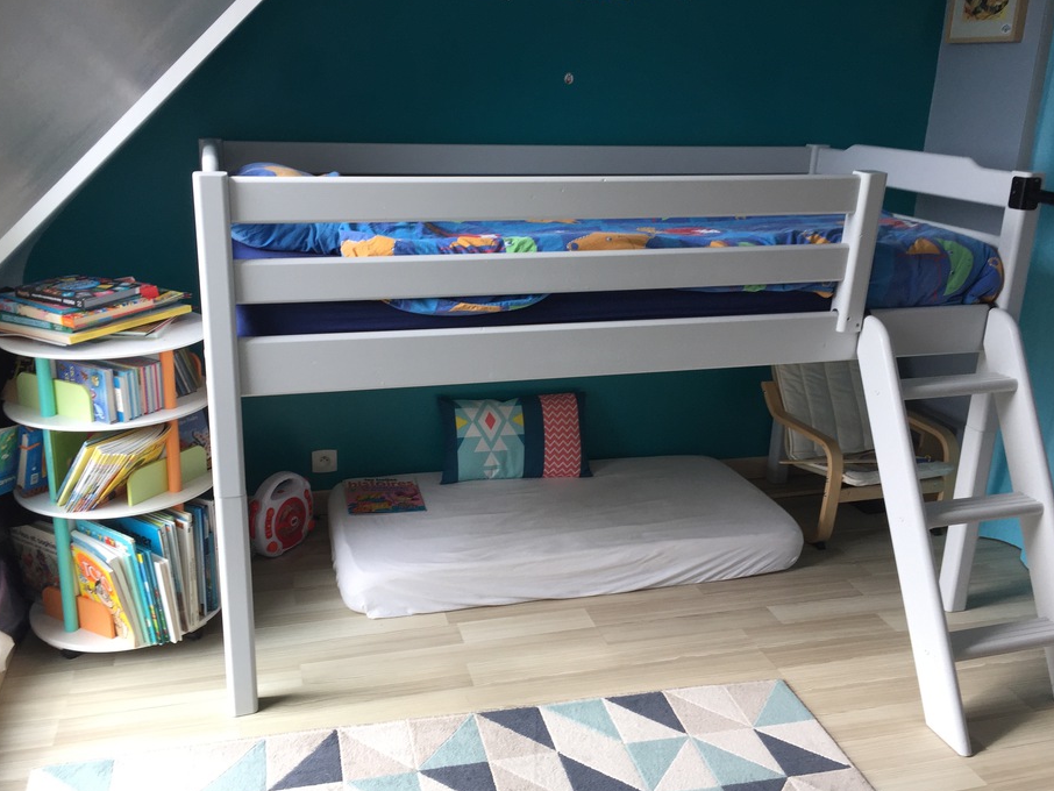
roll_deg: -3.5
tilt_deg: -18.5
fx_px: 975
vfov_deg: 44.2
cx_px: 529
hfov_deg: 56.8
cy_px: 386
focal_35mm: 32
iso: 40
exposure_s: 1/100
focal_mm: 4.15
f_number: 2.2
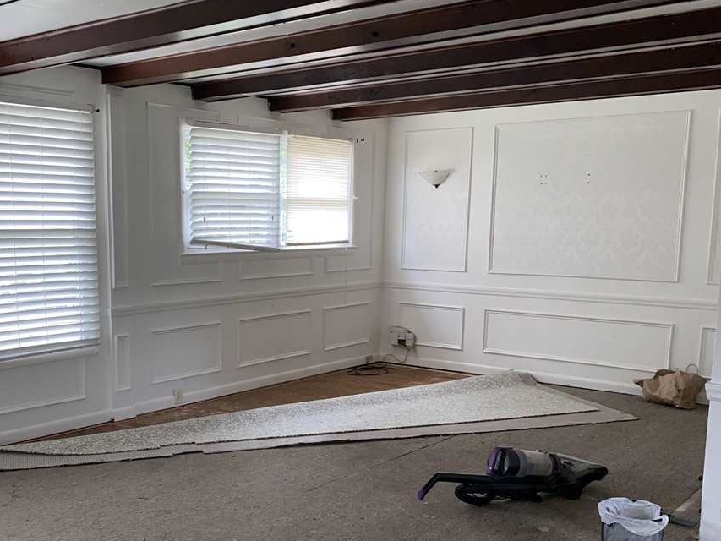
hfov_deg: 47.6
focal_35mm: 39
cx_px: 286
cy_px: 341
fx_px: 812
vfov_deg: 36.6
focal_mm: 4.25
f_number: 1.8
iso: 32
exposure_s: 1/40
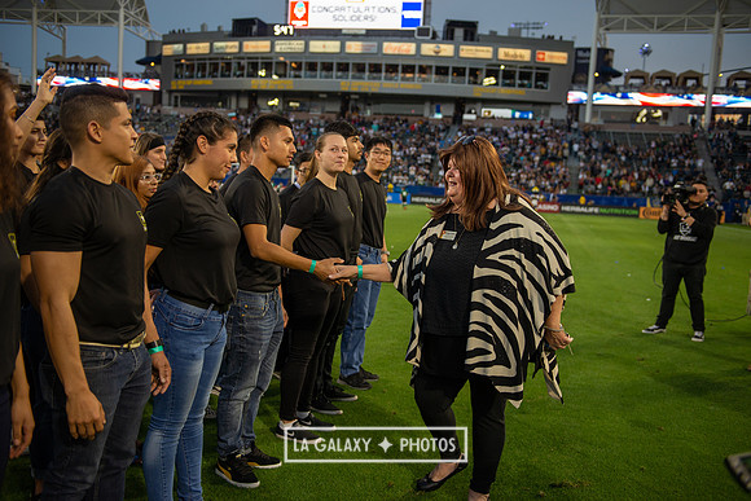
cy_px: 250
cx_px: 376
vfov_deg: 36.9
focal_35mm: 36
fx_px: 751
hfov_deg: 53.1
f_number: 2.8
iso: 400
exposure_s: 1/500
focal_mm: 36
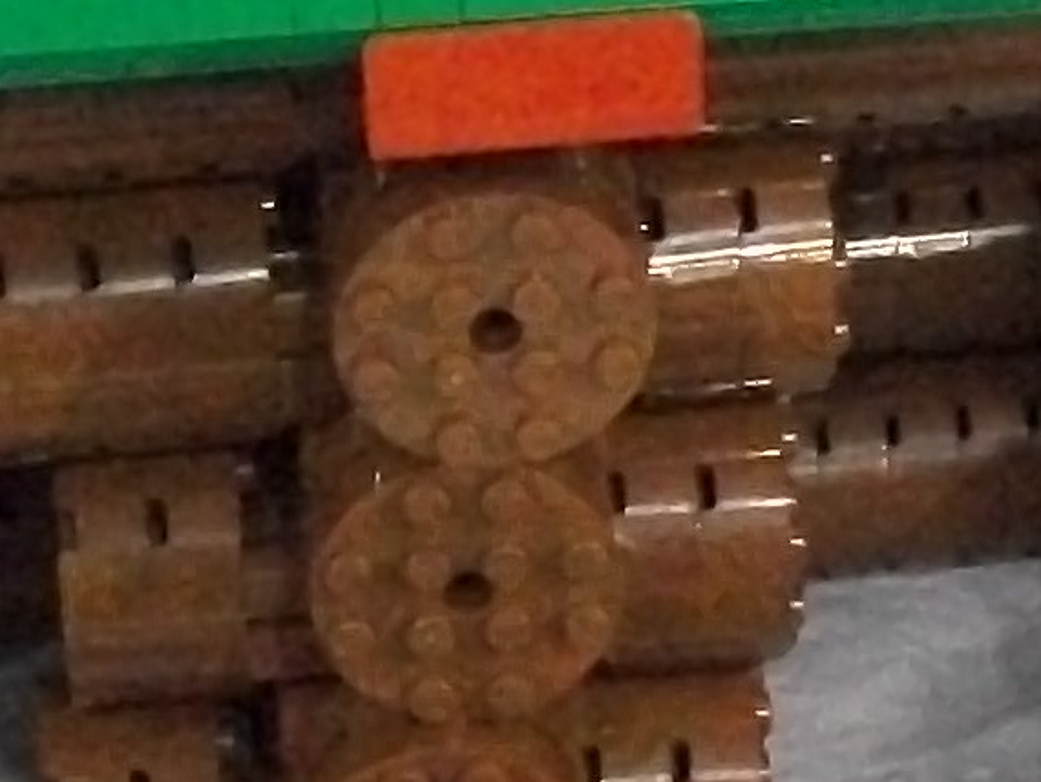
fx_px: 6198
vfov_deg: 7.2
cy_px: 581
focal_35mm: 206
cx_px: 354
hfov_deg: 9.6
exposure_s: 1/50
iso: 640
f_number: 2.7
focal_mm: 6
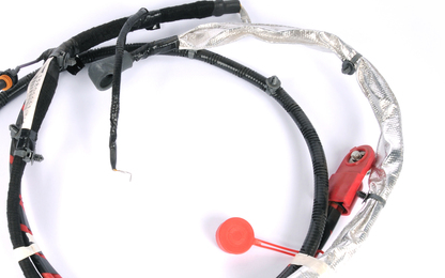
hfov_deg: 42.4
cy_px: 173
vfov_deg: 27.3
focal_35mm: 47
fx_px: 570
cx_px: 172
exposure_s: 1/200
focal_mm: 20
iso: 320
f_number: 22
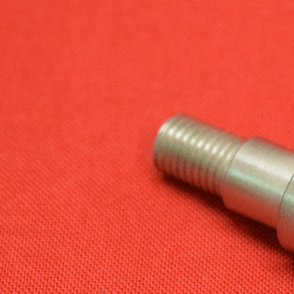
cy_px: 266
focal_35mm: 227
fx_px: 2185
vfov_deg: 7.7
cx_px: 352
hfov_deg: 7.6
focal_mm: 55
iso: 2000
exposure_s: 1/100
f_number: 5.6
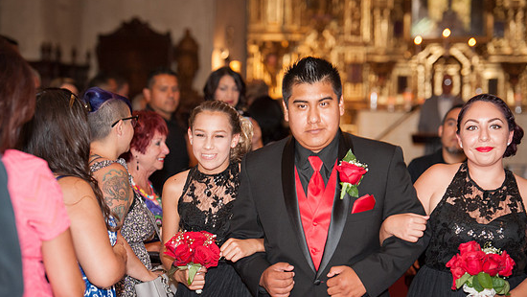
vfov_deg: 9.5
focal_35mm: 128
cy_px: 178
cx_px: 259
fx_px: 1790
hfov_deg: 16.8
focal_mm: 116
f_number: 3.5
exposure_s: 1/100
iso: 2500
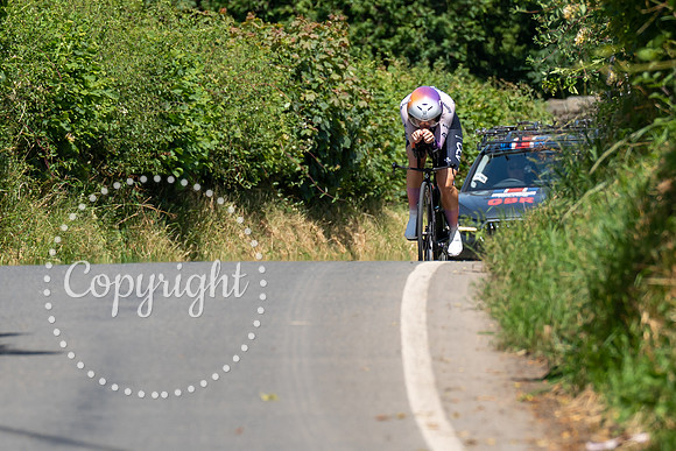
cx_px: 450
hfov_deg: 3.7
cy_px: 257
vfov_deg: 2.4
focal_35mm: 562
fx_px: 10549
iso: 250
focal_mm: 200
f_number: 5
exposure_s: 1/1000
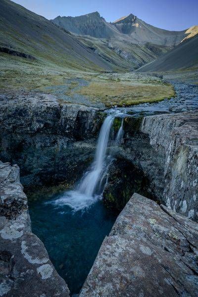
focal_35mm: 25
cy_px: 148
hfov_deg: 51.3
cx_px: 99
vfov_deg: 71.5
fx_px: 206
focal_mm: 25
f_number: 10
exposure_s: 1/3
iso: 100
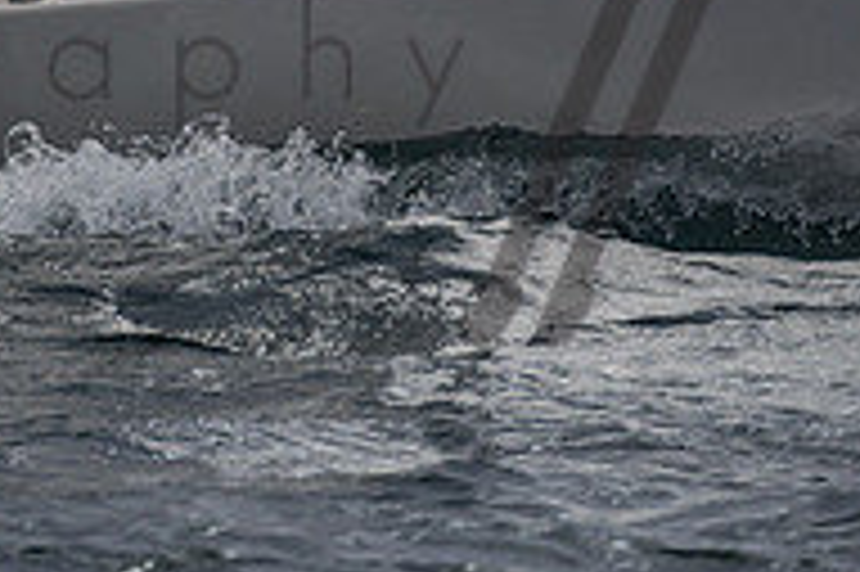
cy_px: -277
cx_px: 266
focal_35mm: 608
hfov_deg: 3.4
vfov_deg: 2.3
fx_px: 14512
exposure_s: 1/2500
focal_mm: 200
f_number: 6.3
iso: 250
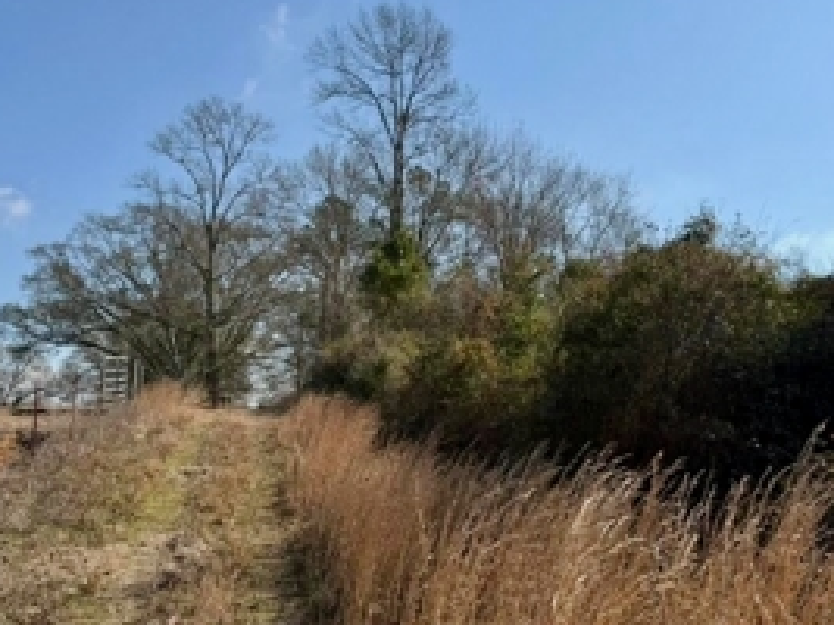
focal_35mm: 36
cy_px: 316
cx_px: 478
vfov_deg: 39.6
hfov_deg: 51.2
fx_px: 867
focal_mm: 6.76
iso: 80
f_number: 1.78
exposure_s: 1/5714
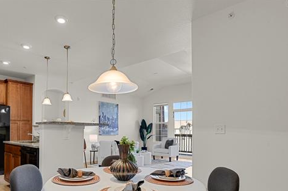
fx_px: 184
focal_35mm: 23
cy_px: 128
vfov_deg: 53.9
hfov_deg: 75.0
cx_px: 110
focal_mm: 17
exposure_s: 1.3
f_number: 8
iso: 250
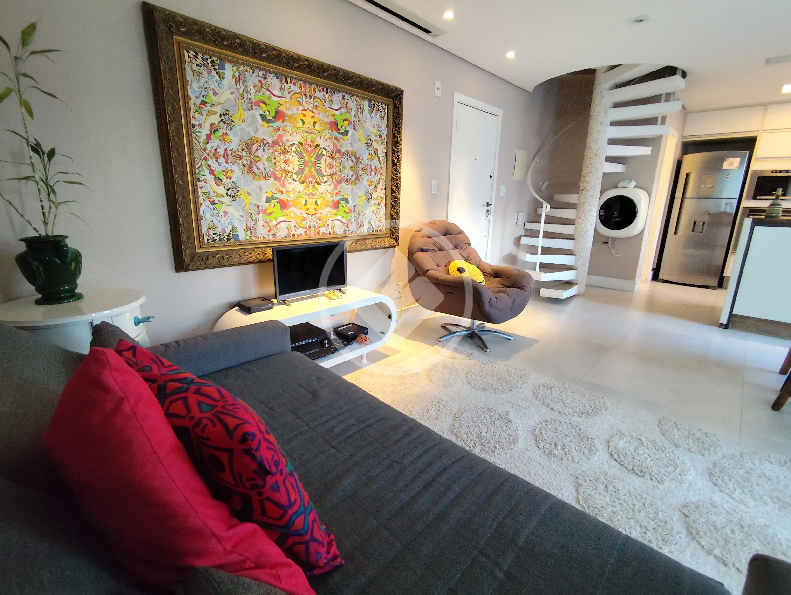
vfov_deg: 78.2
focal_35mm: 16
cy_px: 298
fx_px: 366
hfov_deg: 94.5
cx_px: 396
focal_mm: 1.65
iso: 400
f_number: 2.2
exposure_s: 1/60
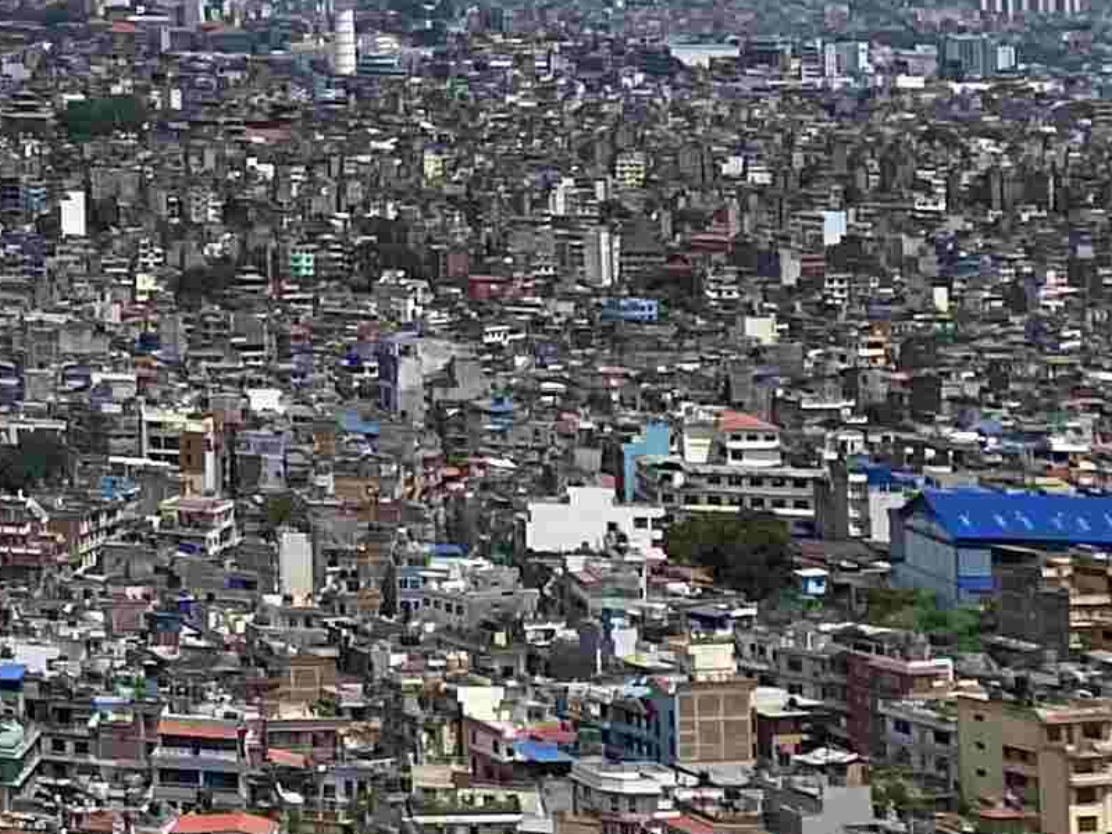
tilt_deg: +3.6
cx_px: -1177
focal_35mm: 131
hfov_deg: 12.9
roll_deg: -0.5
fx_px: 4208
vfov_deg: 10.8
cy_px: -535
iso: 32
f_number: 1.8
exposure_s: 1/5747
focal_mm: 4.25
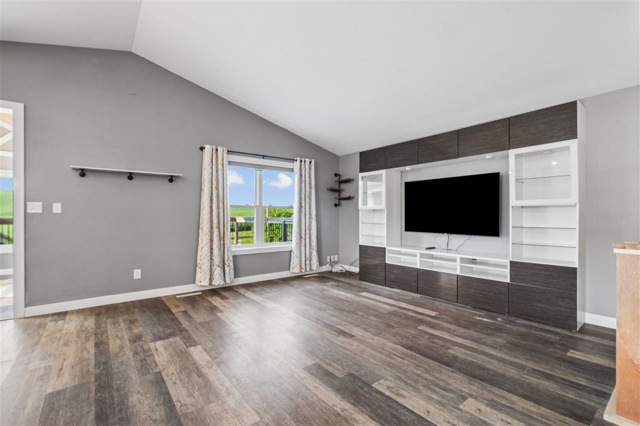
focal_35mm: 16
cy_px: 213
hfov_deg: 96.7
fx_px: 284
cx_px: 320
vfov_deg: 73.7
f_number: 10
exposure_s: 1/6
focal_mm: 16
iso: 400
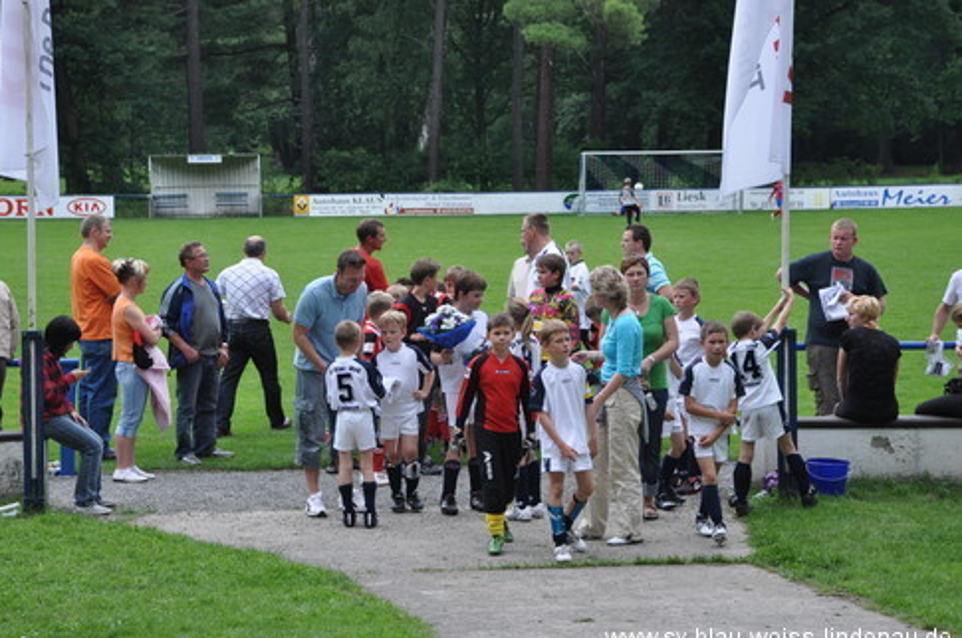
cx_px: 468
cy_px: 325
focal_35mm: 102
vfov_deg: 13.4
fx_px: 2722
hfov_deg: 20.0
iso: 720
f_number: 5.3
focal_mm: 66
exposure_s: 1/1000
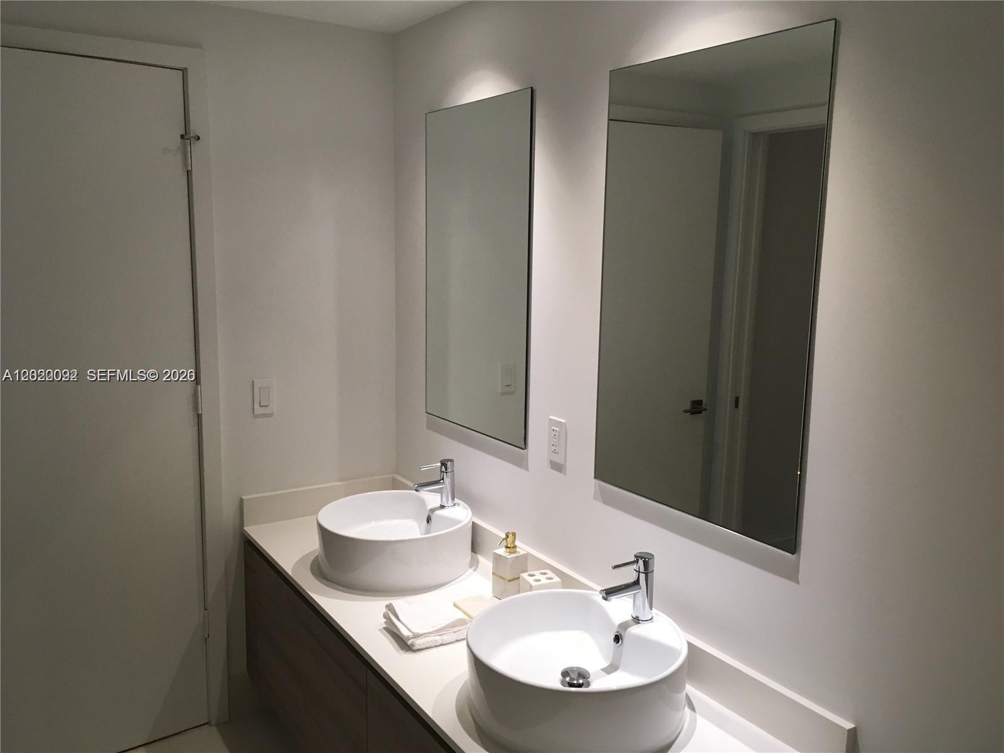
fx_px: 841
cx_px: 502
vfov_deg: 48.2
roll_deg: -0.5
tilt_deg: -9.3
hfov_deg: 61.7
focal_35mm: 29
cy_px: 376
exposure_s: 1/30
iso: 40
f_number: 2.2
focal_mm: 4.15
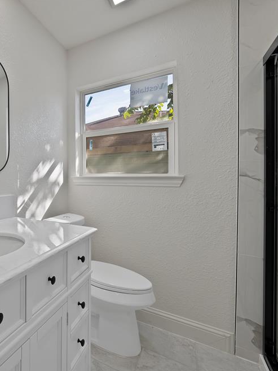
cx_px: 14
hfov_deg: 58.1
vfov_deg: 87.7
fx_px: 193
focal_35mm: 18
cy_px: 190
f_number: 10
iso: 640
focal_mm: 12
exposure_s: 1/20
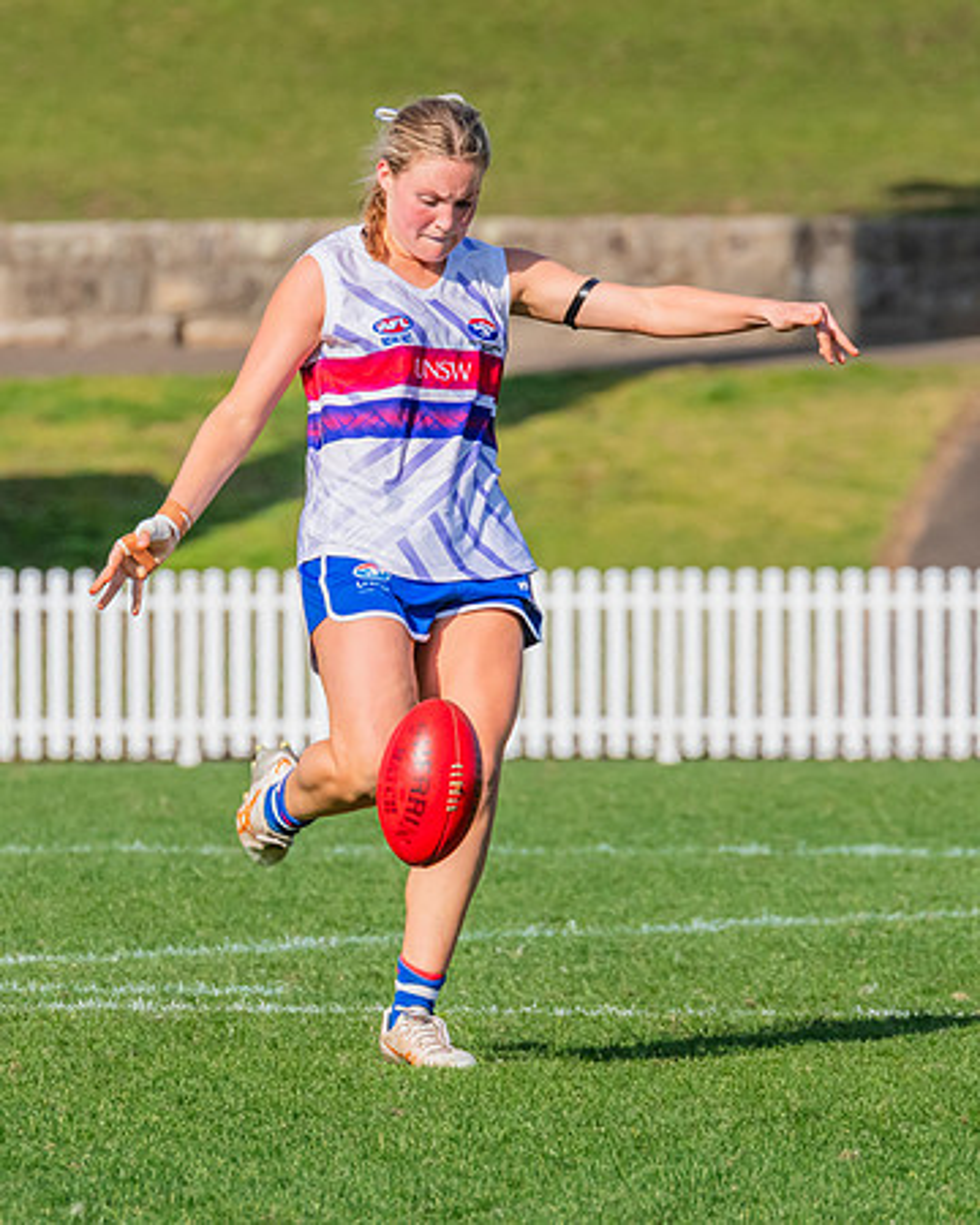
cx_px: 444
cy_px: 590
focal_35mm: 784
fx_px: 28419
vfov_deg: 2.5
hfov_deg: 2.0
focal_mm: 420
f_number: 13
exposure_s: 1/1250
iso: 800
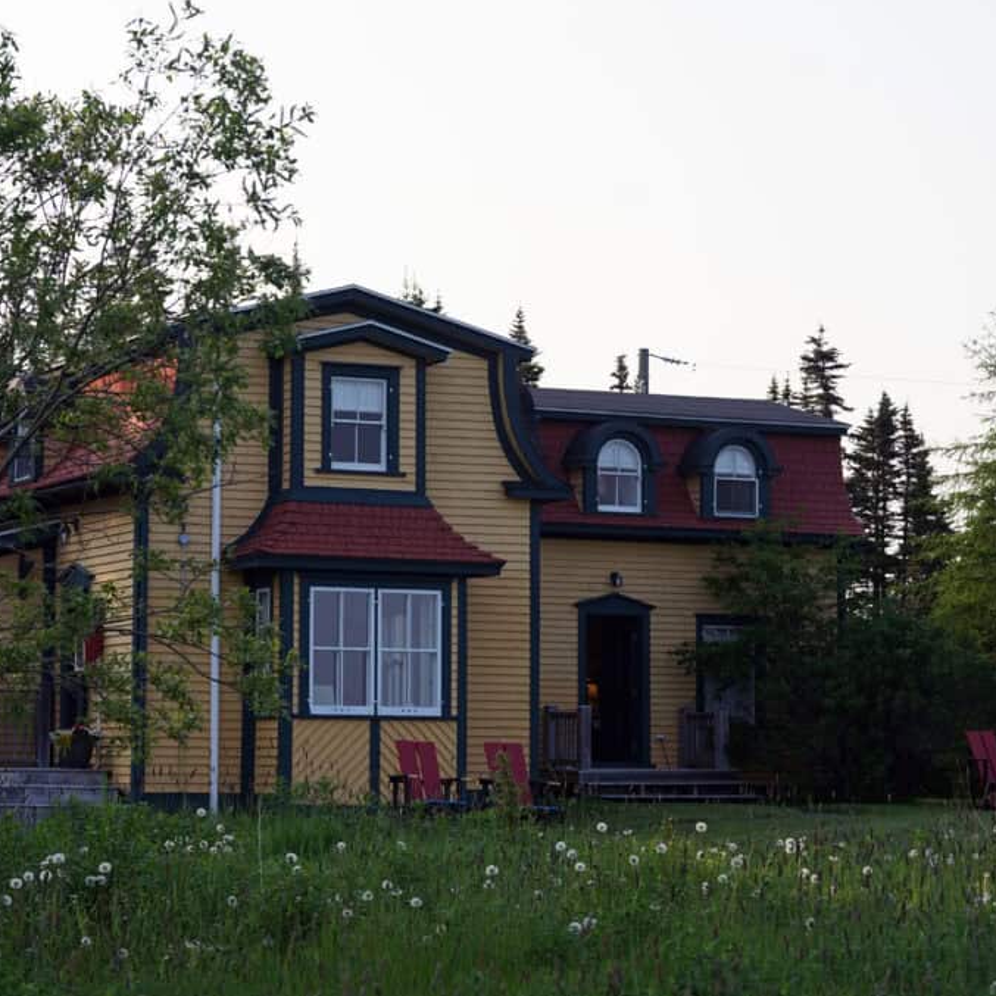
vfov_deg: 19.3
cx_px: 437
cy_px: 497
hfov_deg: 19.3
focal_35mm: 90
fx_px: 2930
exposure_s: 1/1250
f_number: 4.5
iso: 400
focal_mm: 70
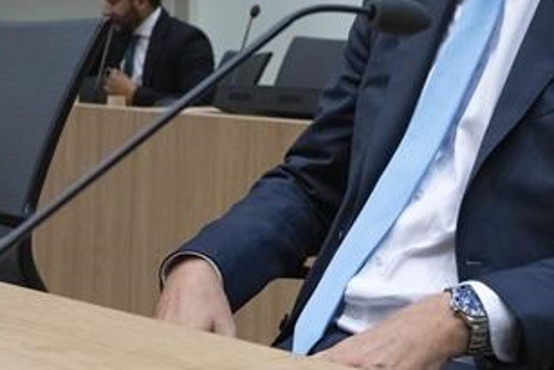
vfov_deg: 18.1
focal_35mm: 74
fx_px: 1139
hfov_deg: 27.2
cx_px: 363
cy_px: 17
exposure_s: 1/125
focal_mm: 35
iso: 2000
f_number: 5
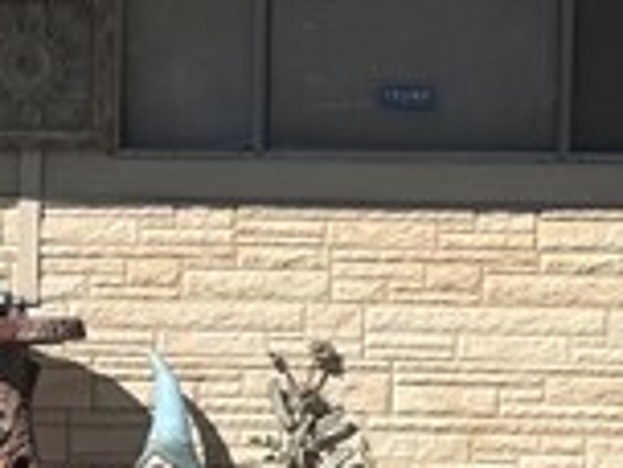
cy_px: 263
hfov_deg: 12.1
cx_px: 8
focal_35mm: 162
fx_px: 2916
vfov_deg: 9.2
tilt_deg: -0.9
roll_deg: -0.8
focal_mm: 6.76
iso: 80
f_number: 1.78
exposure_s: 1/7353
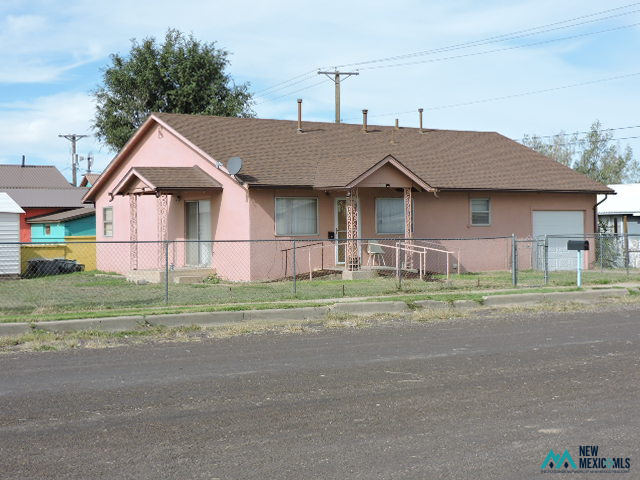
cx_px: 320
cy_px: 240
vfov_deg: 26.6
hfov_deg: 34.9
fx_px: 1017
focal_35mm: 55
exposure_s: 1/640
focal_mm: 9.8
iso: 100
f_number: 3.7
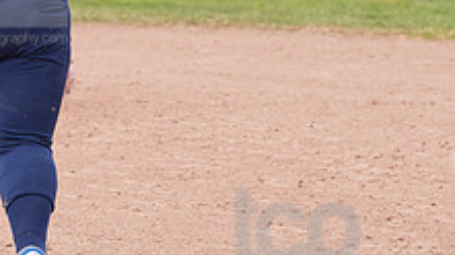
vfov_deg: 2.4
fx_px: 6125
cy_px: -28
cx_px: 6
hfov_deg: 4.2
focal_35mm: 508
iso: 640
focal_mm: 185
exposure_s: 1/1600
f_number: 5.6
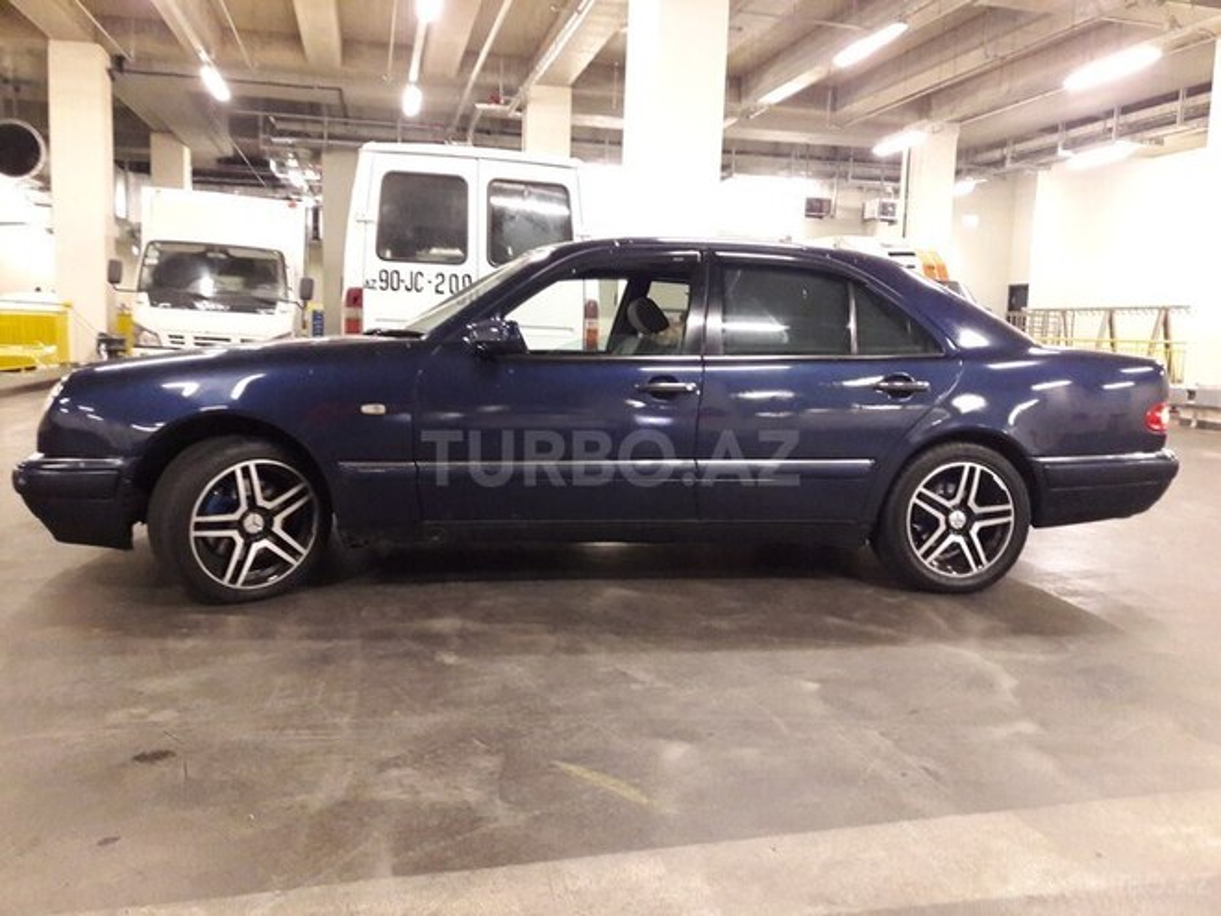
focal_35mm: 28
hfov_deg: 63.4
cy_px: 458
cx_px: 610
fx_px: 988
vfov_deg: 49.7
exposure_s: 1/17
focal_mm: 3.7
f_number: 1.9
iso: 400
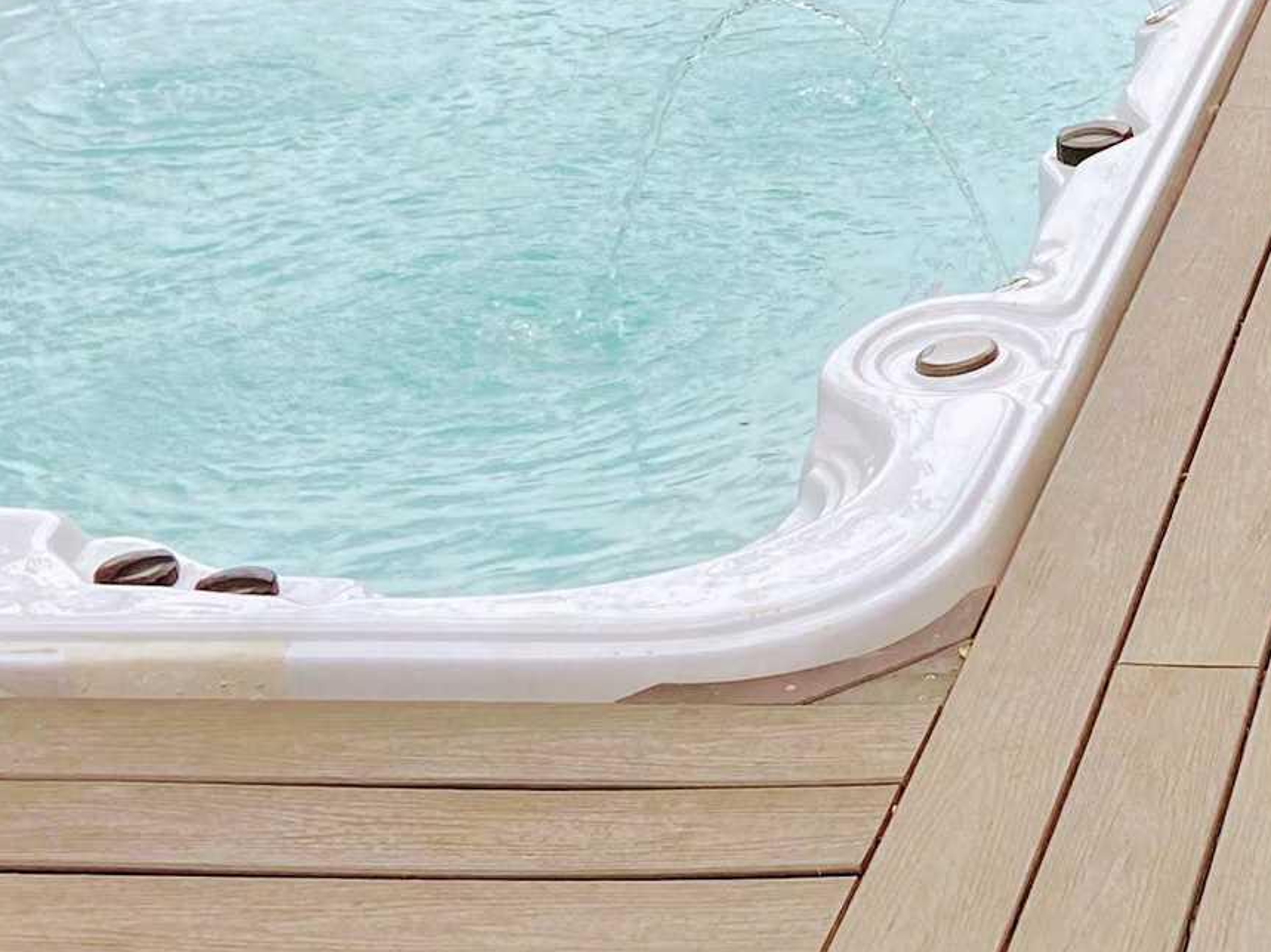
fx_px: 3414
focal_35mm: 93
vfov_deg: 15.7
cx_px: 1597
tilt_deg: -19.3
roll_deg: +0.8
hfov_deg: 19.6
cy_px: 80
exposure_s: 1/259
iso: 32
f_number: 1.8
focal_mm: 4.25
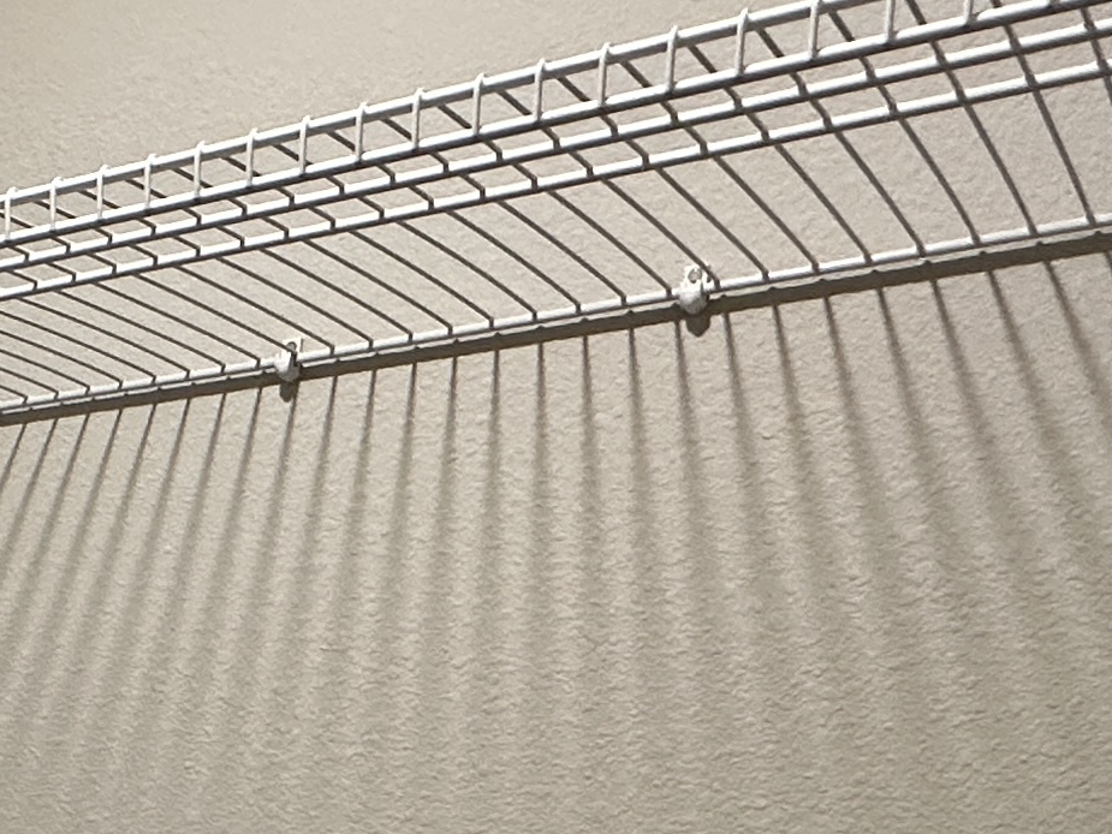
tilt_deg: -11.1
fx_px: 1960
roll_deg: -0.2
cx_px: -246
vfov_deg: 20.8
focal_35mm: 61
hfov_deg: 27.6
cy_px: 1222
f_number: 2.2
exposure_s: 1/60
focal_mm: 2.22
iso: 160
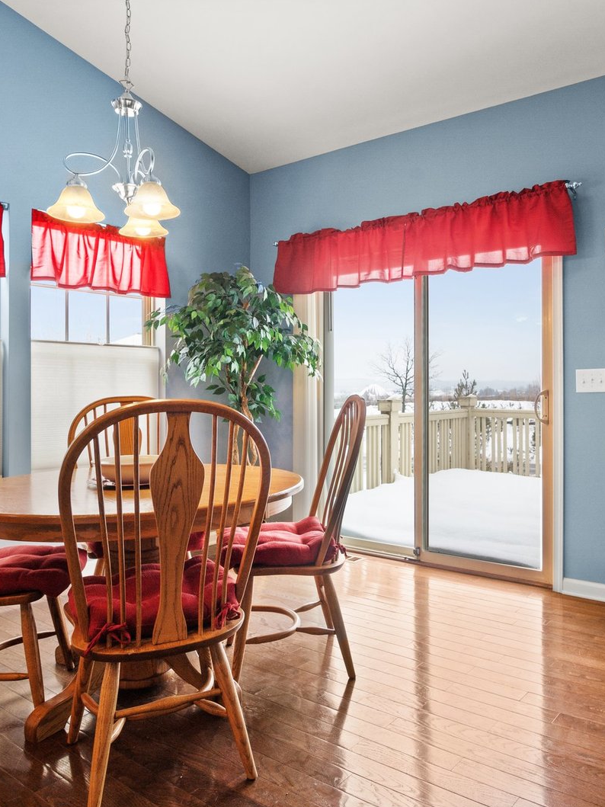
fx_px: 583
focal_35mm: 25
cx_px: 378
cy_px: 410
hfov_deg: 54.3
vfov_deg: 69.4
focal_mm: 17
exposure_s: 1/20
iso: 100
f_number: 7.1
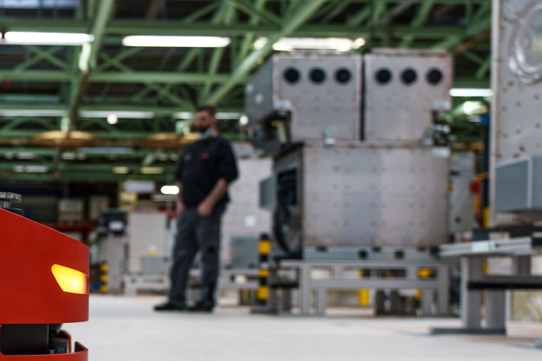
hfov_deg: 11.5
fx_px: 2679
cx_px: 38
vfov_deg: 7.7
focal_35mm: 178
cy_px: 306
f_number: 2
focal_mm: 85
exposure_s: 1/80
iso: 400
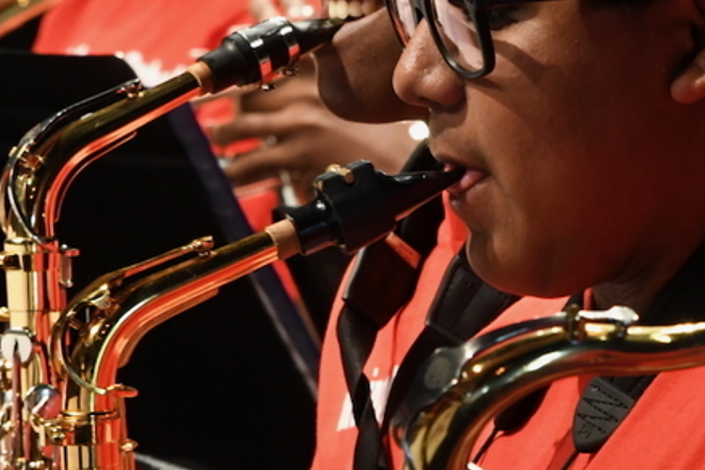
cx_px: 507
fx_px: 11706
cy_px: 107
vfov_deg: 2.3
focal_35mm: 598
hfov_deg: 3.4
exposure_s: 1/60
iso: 3200
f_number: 13
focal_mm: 170
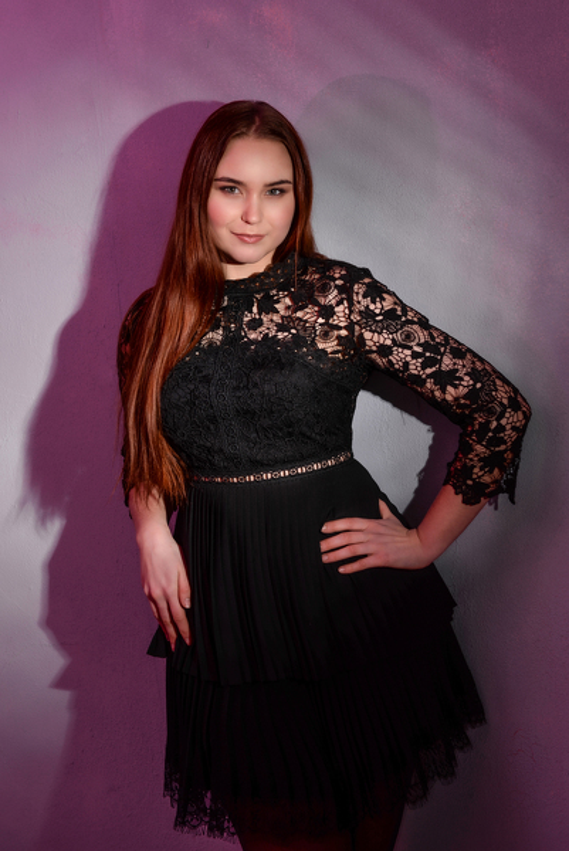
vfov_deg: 36.2
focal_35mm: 55
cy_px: 426
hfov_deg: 24.7
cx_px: 284
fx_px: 1302
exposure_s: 1/60
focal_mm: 55
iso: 100
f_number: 6.3
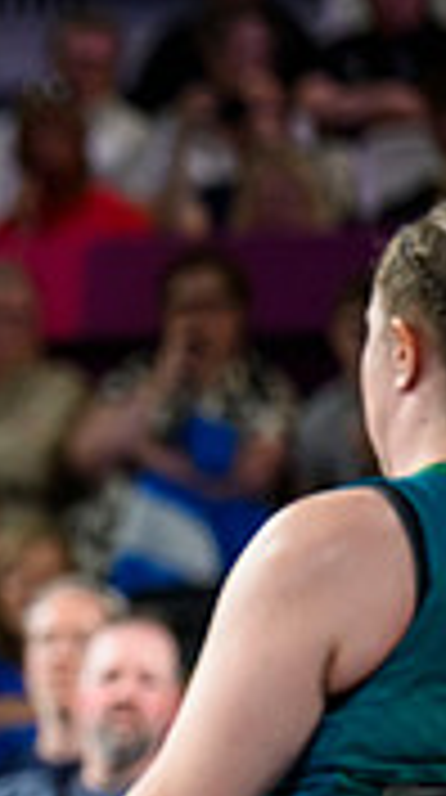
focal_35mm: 680
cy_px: 718
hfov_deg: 1.8
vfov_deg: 3.2
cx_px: -803
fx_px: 14358
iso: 2500
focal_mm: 165
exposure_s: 1/1600
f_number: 3.2
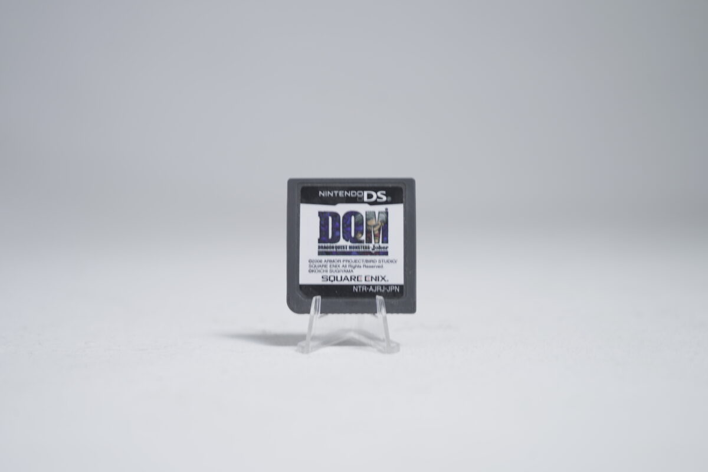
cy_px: 236
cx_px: 354
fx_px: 1160
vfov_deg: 23.0
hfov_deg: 33.9
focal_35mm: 59
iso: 100
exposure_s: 1/5
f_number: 5
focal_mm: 59
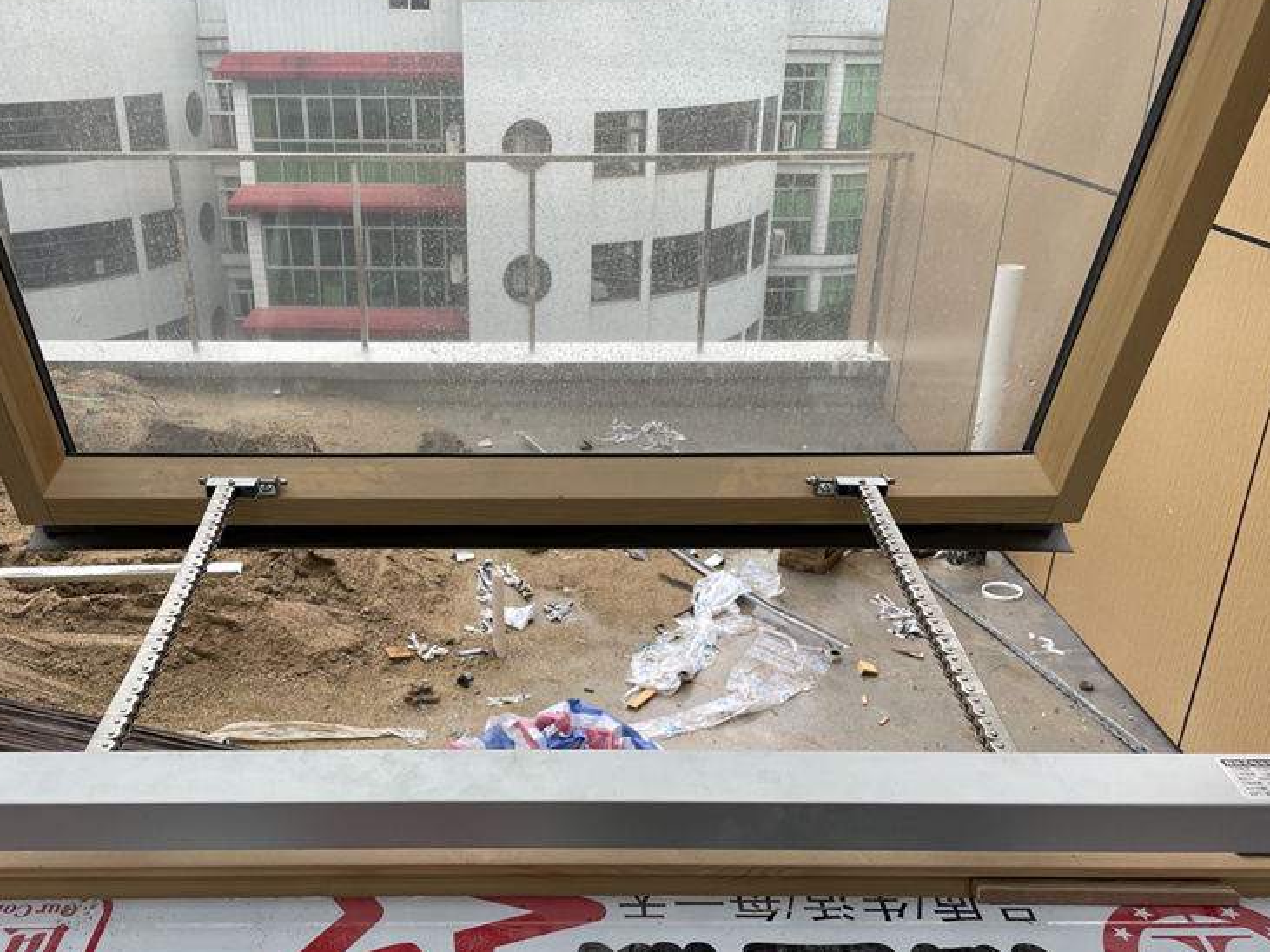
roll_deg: +0.5
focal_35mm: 32
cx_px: 532
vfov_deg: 44.0
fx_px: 1174
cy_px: 562
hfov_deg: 56.5
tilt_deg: -24.1
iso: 32
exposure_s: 1/177
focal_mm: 4.2
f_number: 1.6
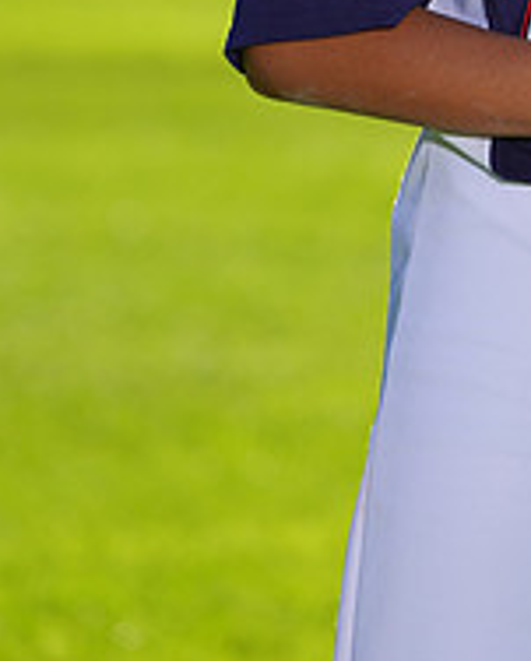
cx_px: 673
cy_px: -299
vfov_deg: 2.2
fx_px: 17010
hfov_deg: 1.8
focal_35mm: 868
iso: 100
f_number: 8
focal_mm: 300
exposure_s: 1/250
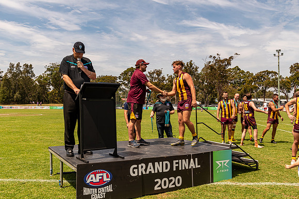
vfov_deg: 40.0
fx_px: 274
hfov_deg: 57.2
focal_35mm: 33
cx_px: 150
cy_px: 100
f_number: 8
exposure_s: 1/640
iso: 200
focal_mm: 22
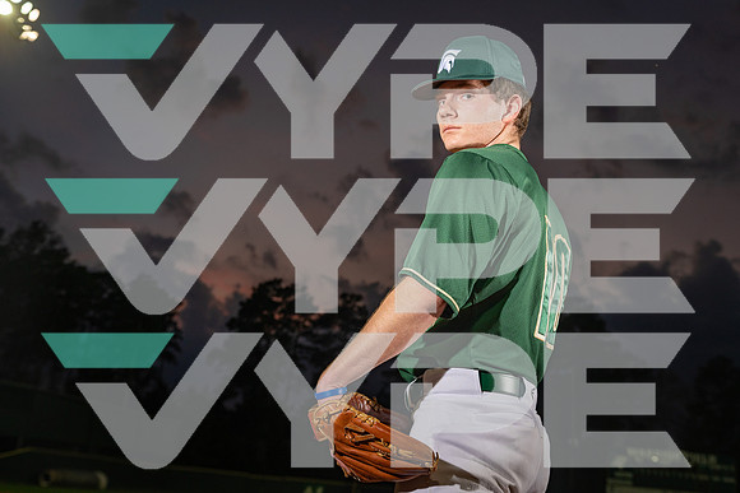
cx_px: 370
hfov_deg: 43.6
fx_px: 925
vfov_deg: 29.9
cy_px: 246
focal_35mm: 45
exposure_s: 1/250
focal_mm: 45
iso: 200
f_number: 5
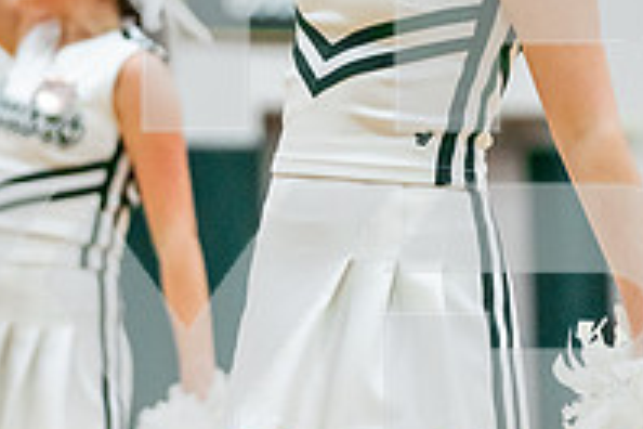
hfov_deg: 5.9
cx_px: 400
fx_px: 6287
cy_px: 9
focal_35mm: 352
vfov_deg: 3.9
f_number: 2.8
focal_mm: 112
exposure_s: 1/1000
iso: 2000
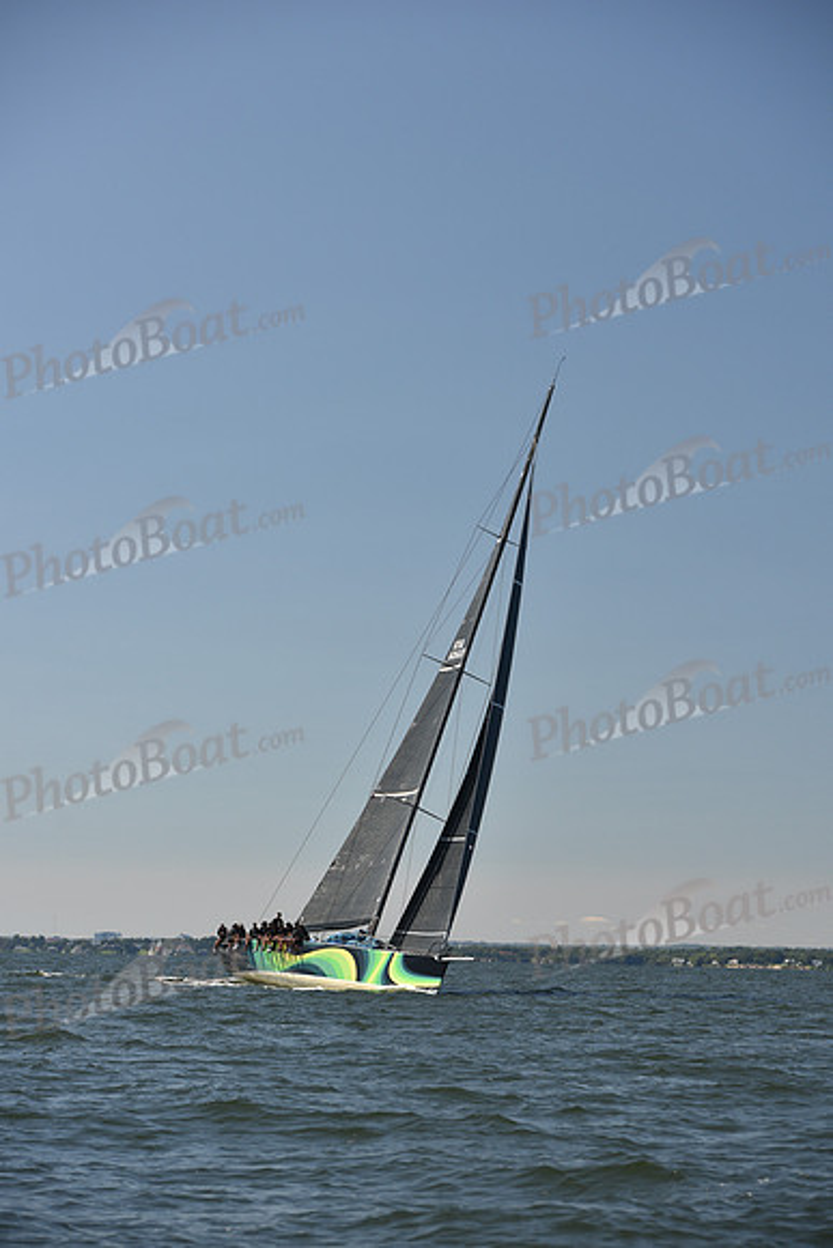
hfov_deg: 14.4
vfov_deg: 21.5
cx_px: 416
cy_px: 624
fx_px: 3295
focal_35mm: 95
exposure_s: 1/800
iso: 250
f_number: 4.5
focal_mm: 95
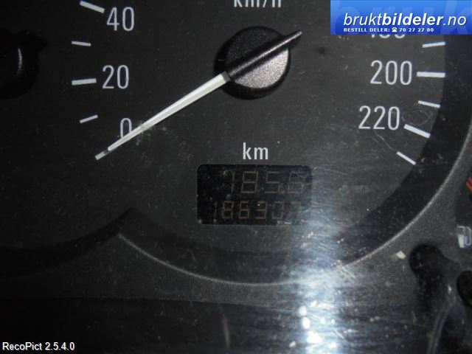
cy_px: 177
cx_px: 236
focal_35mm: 26
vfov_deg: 53.1
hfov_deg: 67.3
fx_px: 355
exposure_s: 1/30
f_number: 11.5
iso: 200
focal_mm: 4.6
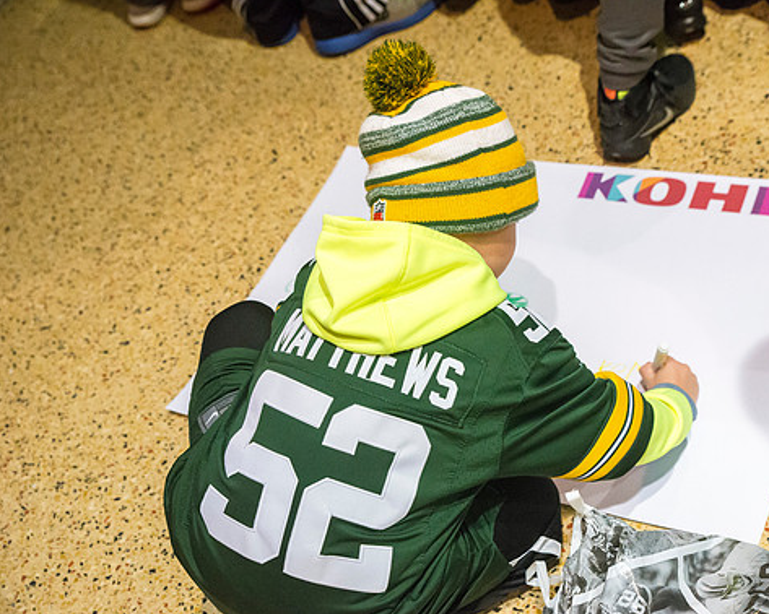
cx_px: 468
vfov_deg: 28.6
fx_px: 1206
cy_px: 309
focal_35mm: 53
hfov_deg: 35.2
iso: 5000
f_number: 4.5
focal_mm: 46
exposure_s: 1/500
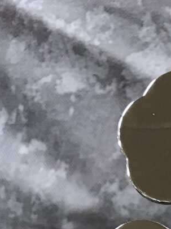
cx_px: 313
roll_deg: -0.2
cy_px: 525
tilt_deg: -8.3
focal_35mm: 133
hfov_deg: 10.5
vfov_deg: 12.2
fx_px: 876
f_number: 1.8
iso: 40
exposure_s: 1/25
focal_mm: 3.99
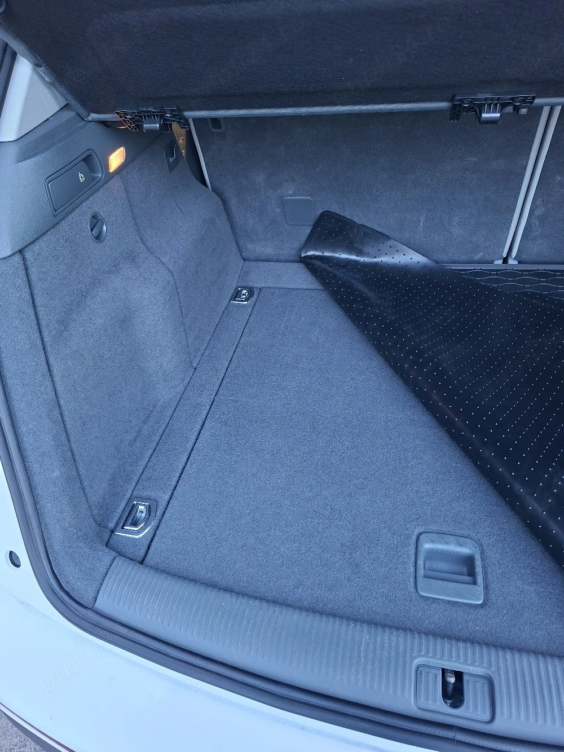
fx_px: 500
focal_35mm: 23
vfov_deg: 73.9
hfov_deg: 58.9
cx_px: 282
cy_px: 376
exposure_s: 1/100
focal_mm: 5.54
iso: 200
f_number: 1.8
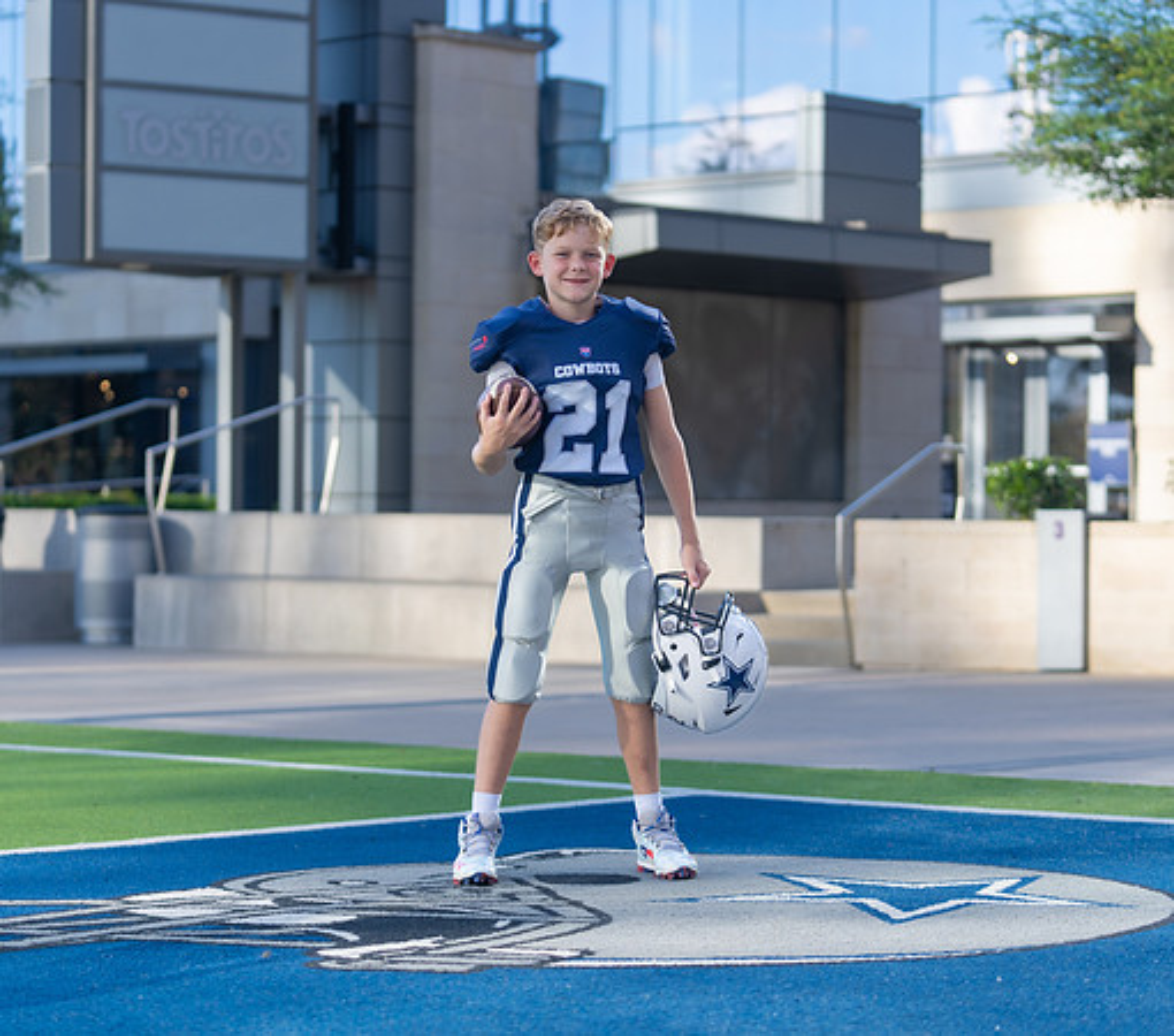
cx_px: 572
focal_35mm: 88
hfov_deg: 20.8
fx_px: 3195
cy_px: 518
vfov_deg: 18.4
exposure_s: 1/500
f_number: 2.8
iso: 100
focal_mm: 74
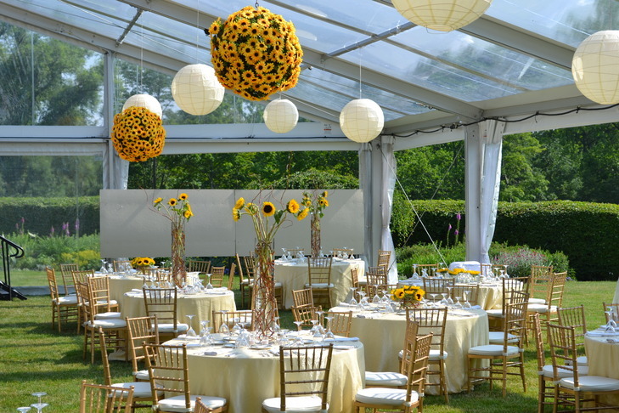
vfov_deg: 18.9
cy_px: 206
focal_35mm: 72
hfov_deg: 28.1
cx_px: 310
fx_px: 1238
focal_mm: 48
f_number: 8
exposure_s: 1/250
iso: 100
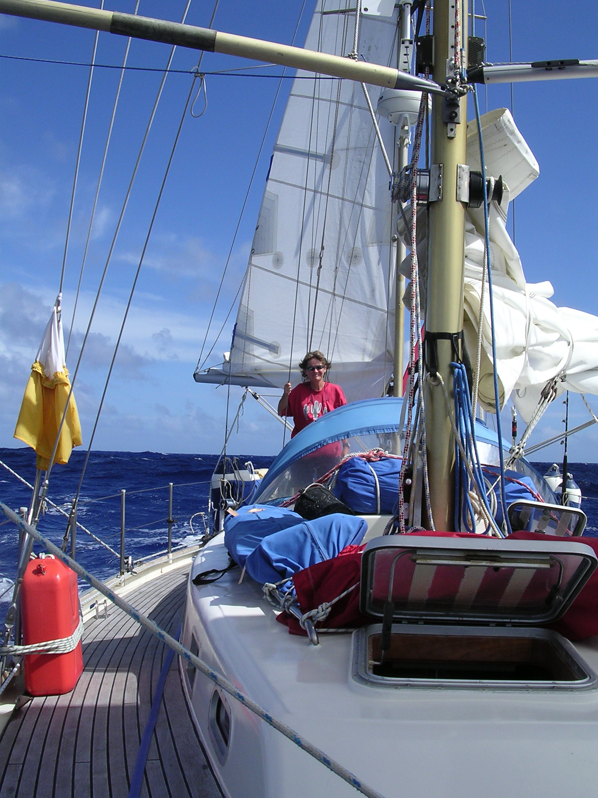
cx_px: 299
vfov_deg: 49.0
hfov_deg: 37.7
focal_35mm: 38
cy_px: 399
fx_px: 875
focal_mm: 5.8
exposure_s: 1/465
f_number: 5.6
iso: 100
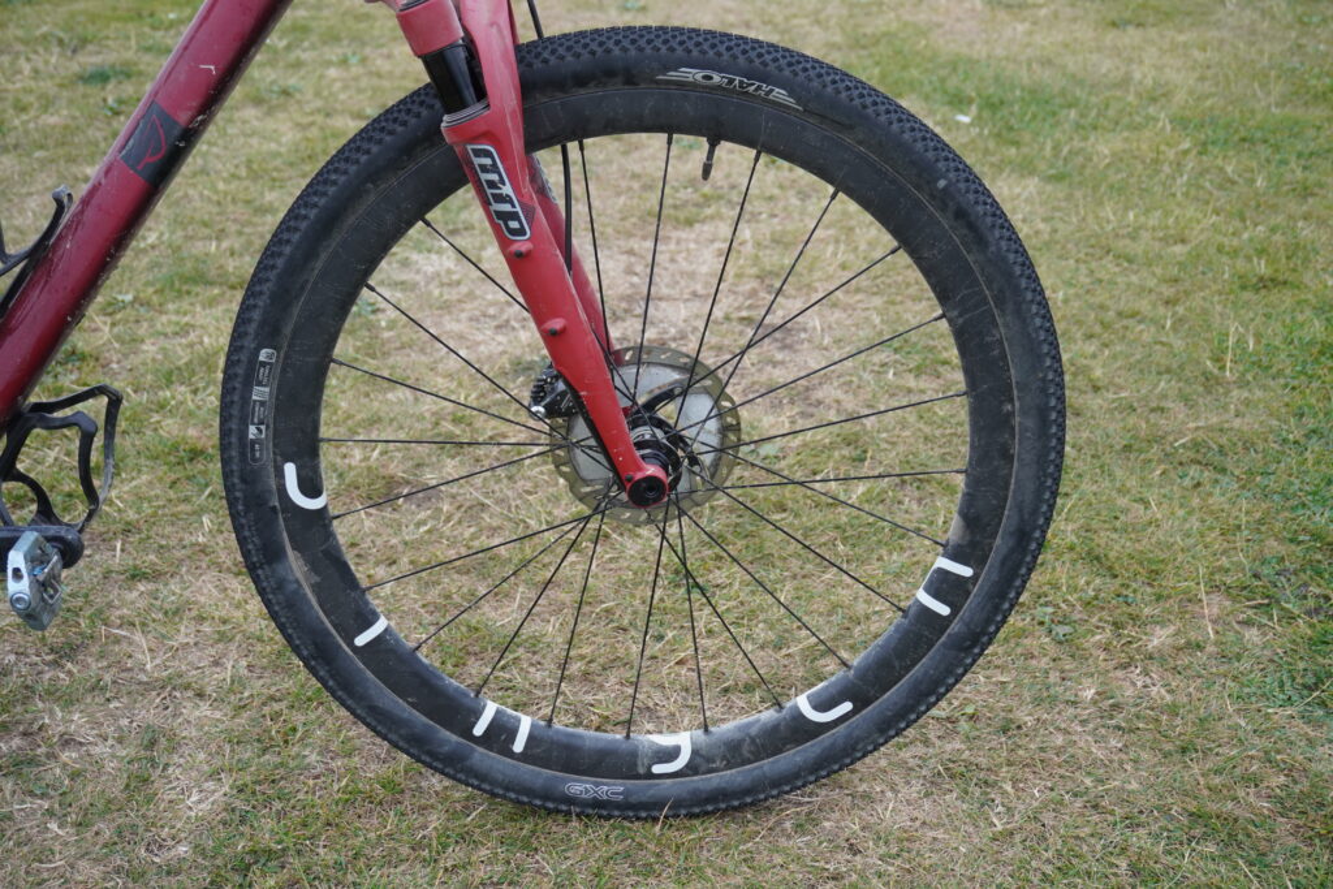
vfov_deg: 29.9
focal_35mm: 45
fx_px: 1666
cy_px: 444
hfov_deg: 43.6
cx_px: 666
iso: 400
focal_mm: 30
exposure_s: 1/160
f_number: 5
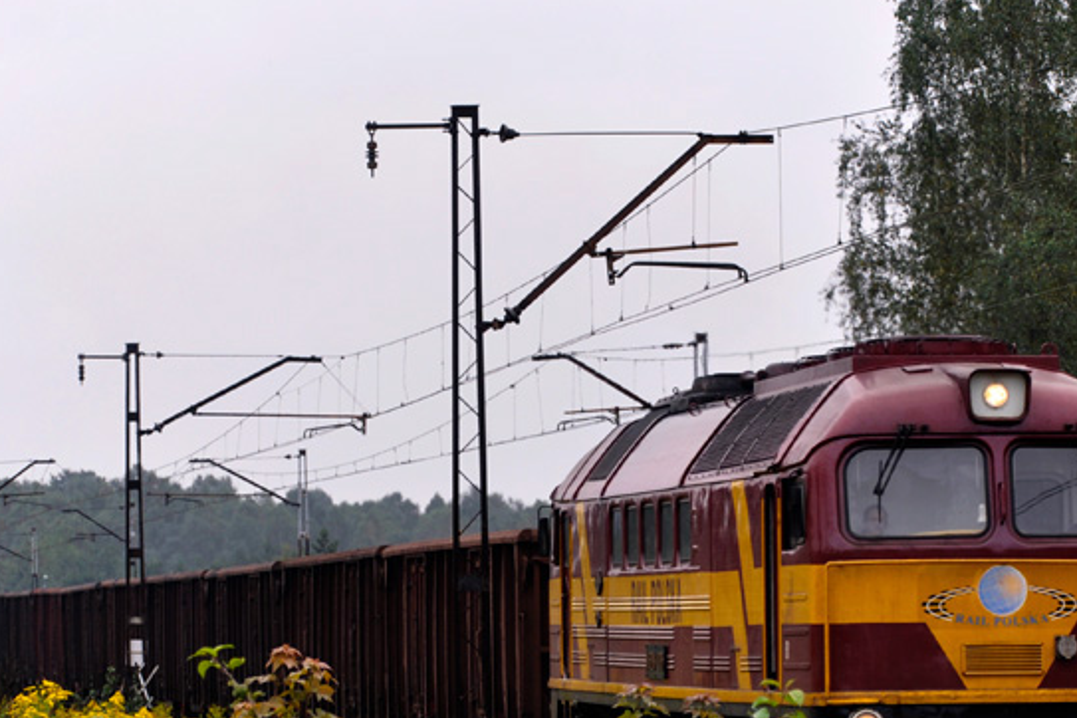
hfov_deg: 10.3
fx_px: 5953
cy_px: 553
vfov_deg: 6.9
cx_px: 579
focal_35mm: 199
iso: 200
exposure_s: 1/160
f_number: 6.3
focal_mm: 80
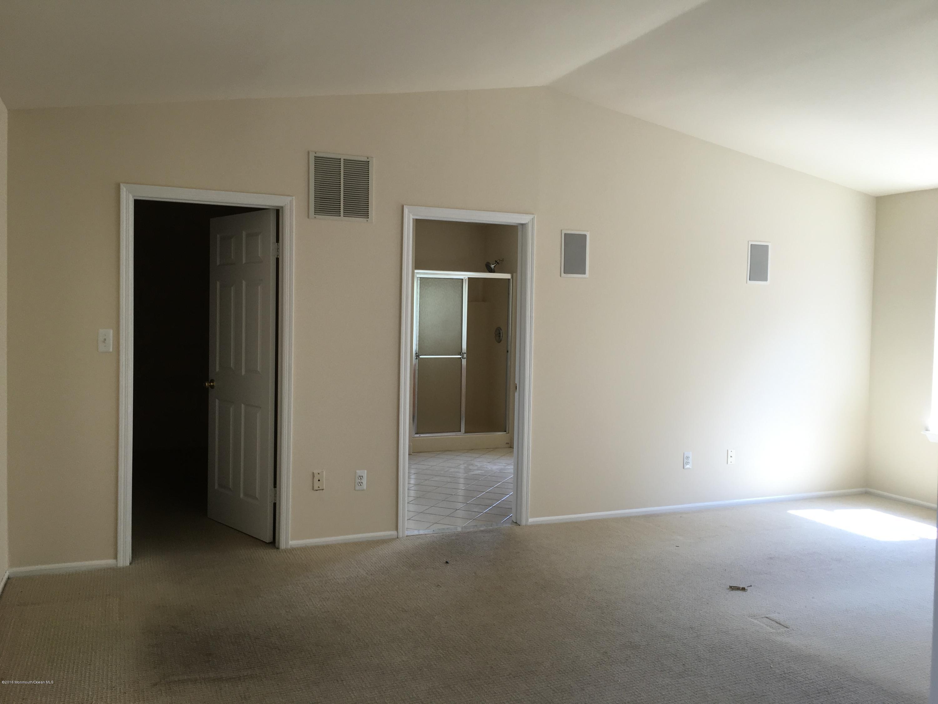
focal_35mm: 29
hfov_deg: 61.7
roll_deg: -1.0
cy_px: 352
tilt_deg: -0.1
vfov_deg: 48.2
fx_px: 786
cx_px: 469
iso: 32
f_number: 2.2
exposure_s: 1/60
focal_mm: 4.15
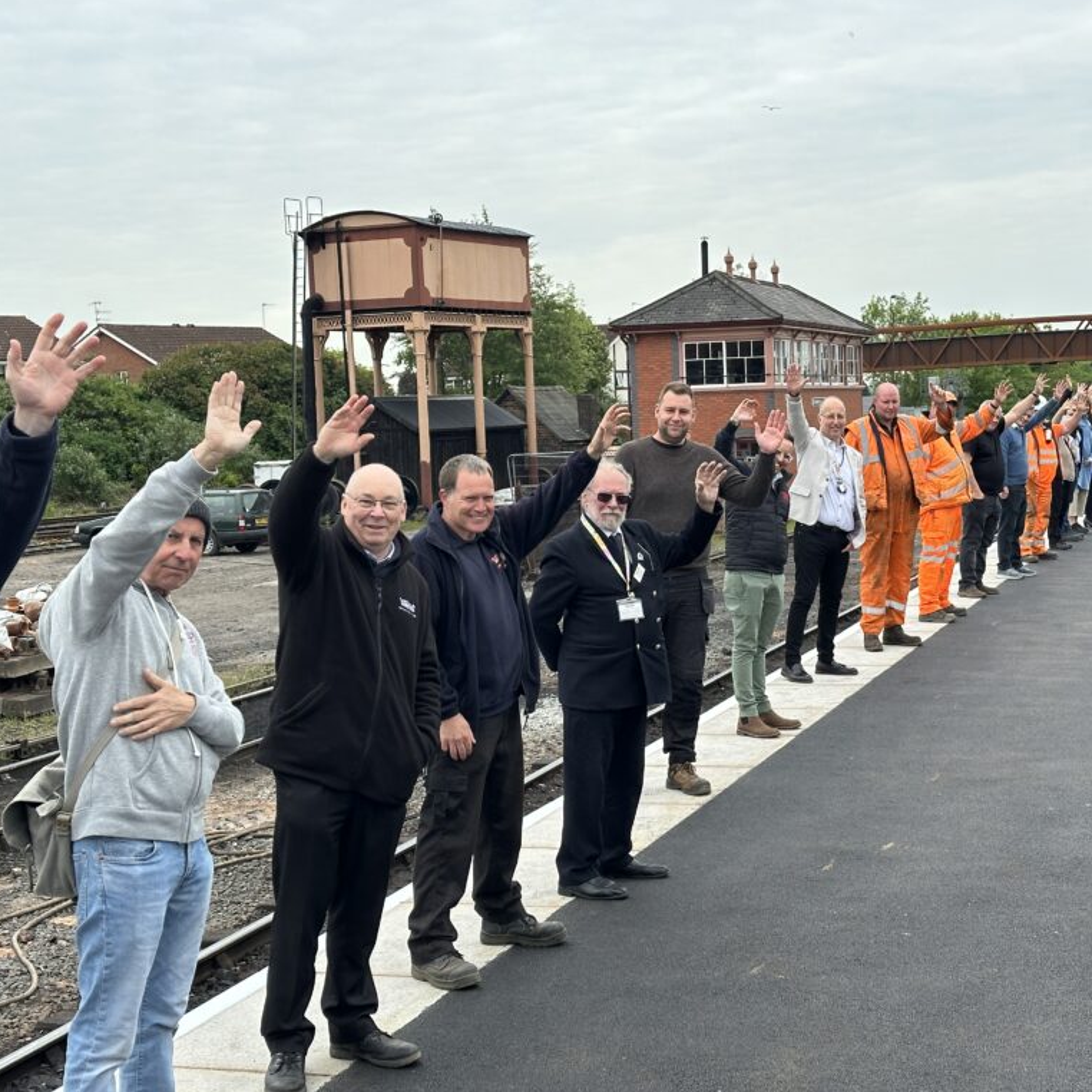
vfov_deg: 30.0
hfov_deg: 30.0
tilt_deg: -3.1
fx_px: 2034
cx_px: 635
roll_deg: +3.6
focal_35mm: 57
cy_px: 543
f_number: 1.78
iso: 64
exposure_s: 1/1721
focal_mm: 6.86
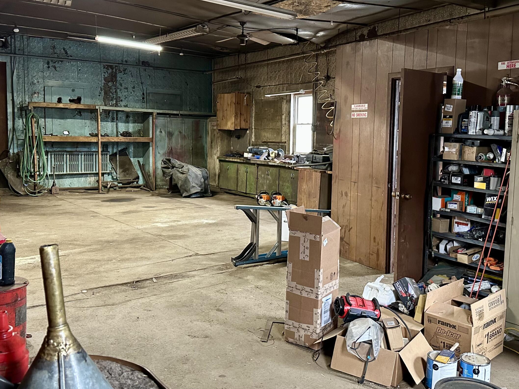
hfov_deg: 53.9
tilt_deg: -4.2
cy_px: 180
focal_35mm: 34
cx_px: 270
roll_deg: -0.8
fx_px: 510
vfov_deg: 41.8
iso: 640
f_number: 1.78
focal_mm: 6.86
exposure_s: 1/40
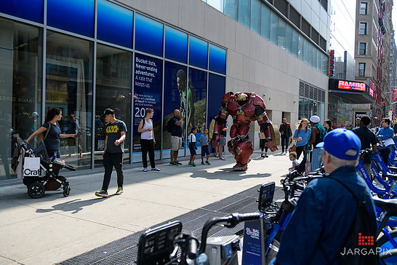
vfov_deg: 38.9
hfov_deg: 55.8
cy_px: 130
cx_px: 199
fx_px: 375
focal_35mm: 34
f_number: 3.2
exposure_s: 1/1250
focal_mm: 32
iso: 200
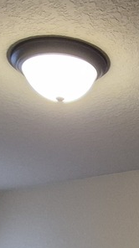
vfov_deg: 25.3
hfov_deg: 16.9
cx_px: 153
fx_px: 453
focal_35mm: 69
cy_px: 342
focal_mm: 1.74
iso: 250
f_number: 2.2
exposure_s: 1/60
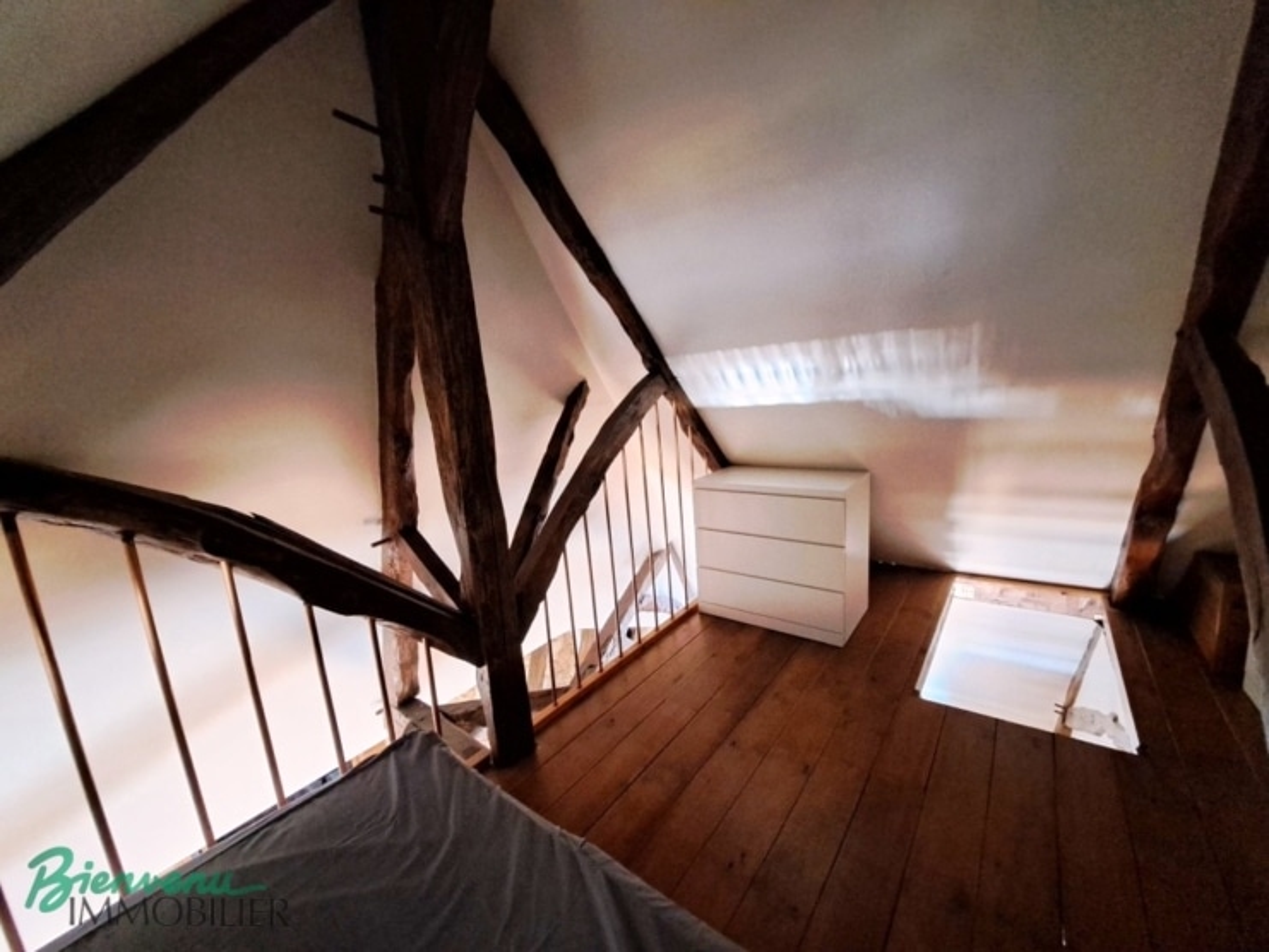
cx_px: 634
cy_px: 476
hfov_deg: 106.2
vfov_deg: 89.9
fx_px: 477
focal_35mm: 13
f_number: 2.2
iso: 400
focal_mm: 1.74
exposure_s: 1/25
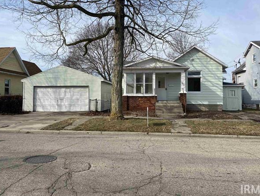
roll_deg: -0.4
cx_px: 134
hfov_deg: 63.4
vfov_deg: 49.8
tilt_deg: +1.7
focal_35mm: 28
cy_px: 93
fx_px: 210
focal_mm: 4.25
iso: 32
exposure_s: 1/2817
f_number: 1.8
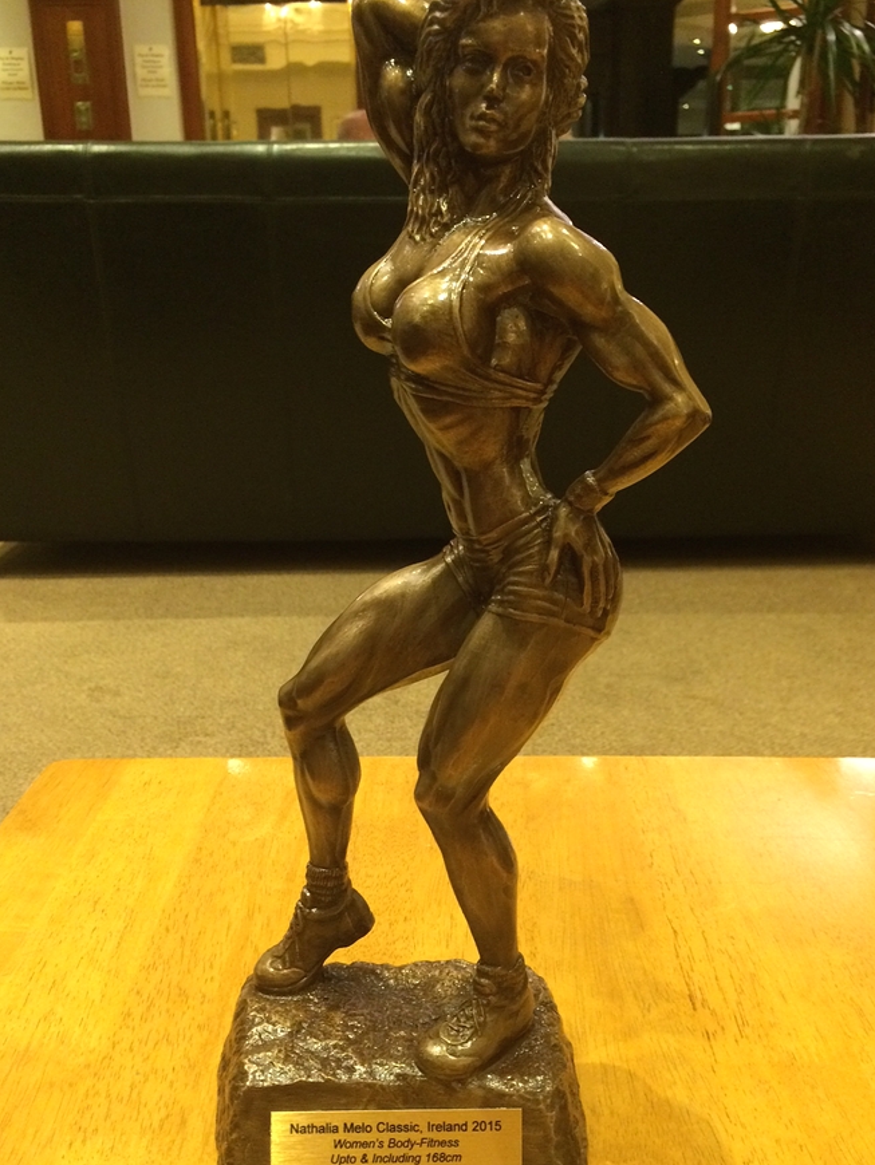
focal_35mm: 32
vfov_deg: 56.8
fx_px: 1078
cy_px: 589
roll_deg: +2.3
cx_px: 458
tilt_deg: -20.8
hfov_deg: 44.2
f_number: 2.2
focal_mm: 4.15
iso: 320
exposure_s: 1/20
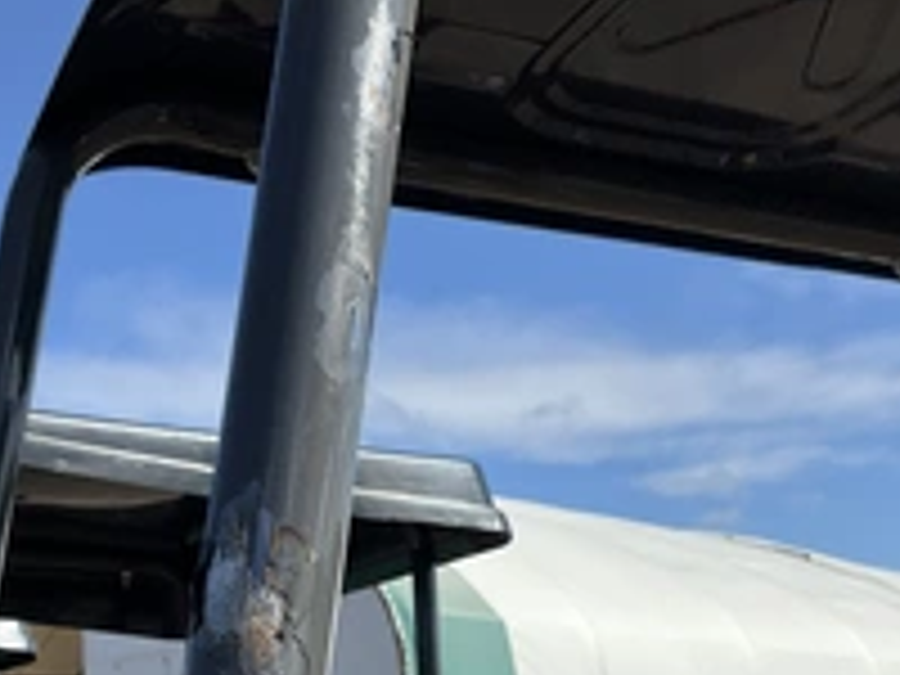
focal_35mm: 58
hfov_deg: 33.0
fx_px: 1508
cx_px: 324
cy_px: 616
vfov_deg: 24.5
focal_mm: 3
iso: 25
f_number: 1.8
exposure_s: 1/1984
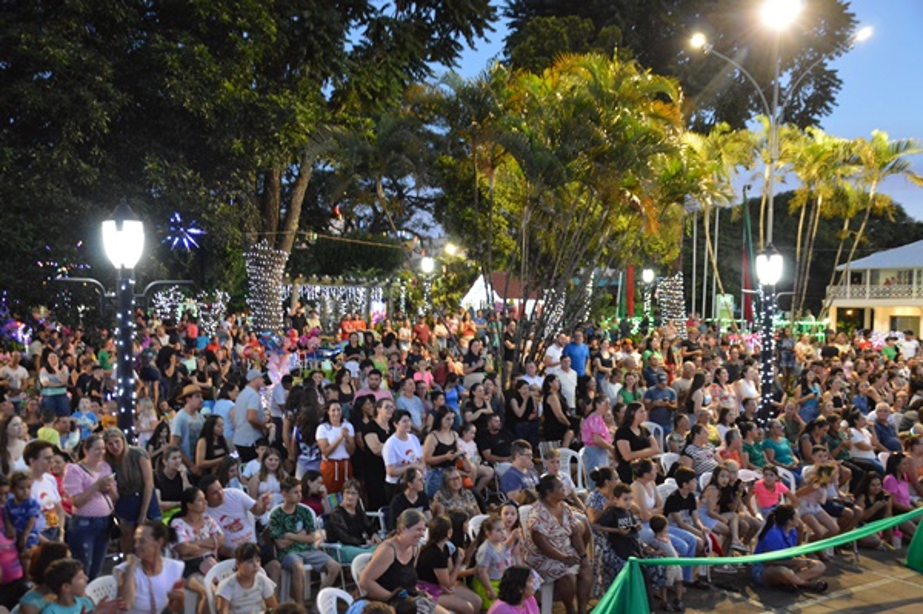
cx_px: 462
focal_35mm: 33
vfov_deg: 39.9
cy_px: 307
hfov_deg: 57.3
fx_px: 845
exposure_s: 1/30
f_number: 3.8
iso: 3200
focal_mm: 22
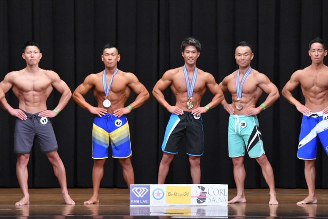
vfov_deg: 6.8
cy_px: 110
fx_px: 1840
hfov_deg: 10.2
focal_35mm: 202
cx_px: 164
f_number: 5.6
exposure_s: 1/400
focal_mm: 135
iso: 8000
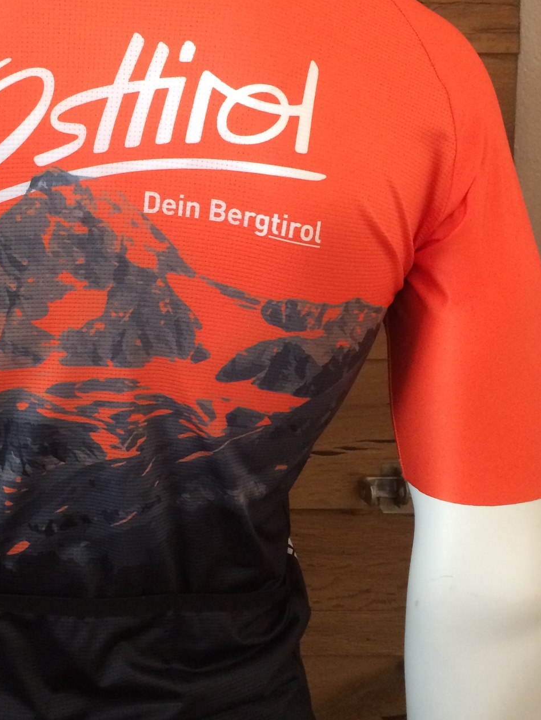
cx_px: 95
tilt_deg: -6.0
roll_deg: -0.2
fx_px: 1021
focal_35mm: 49
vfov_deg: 38.8
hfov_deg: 28.9
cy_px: 297
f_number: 2.2
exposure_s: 1/17
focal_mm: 4.15
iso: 250
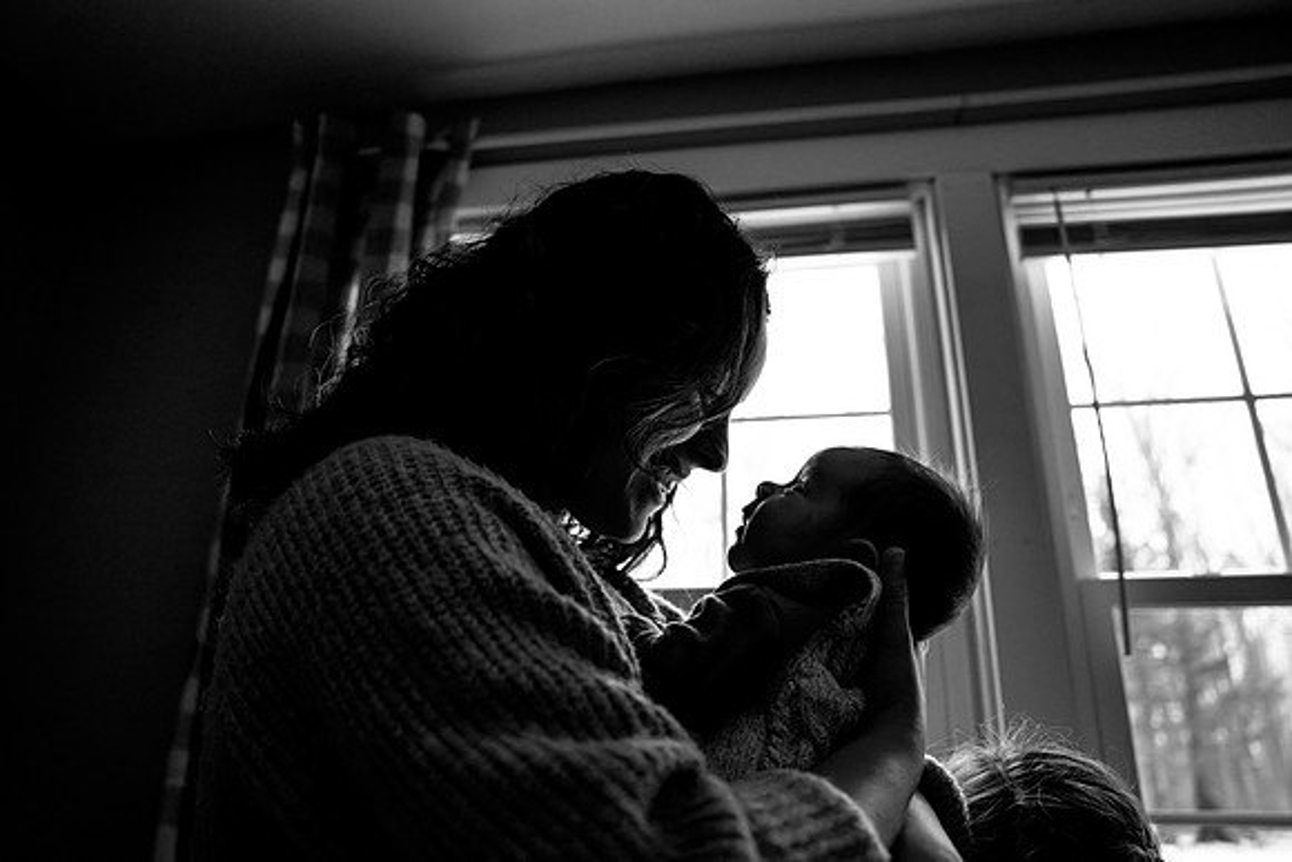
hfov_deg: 70.9
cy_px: 430
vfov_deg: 50.8
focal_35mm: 25
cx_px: 627
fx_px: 907
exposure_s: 1/250
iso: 400
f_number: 2.8
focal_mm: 24
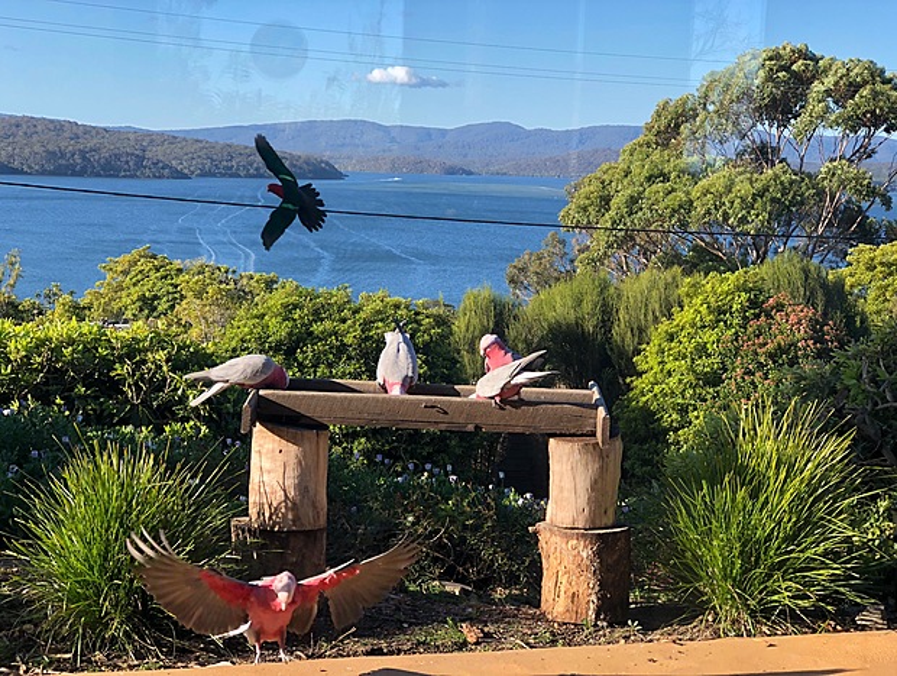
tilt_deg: -6.8
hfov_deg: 33.7
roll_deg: -2.7
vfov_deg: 25.7
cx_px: 448
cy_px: 338
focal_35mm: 57
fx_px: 1479
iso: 20
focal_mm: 6.6
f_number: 2.8
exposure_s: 1/227
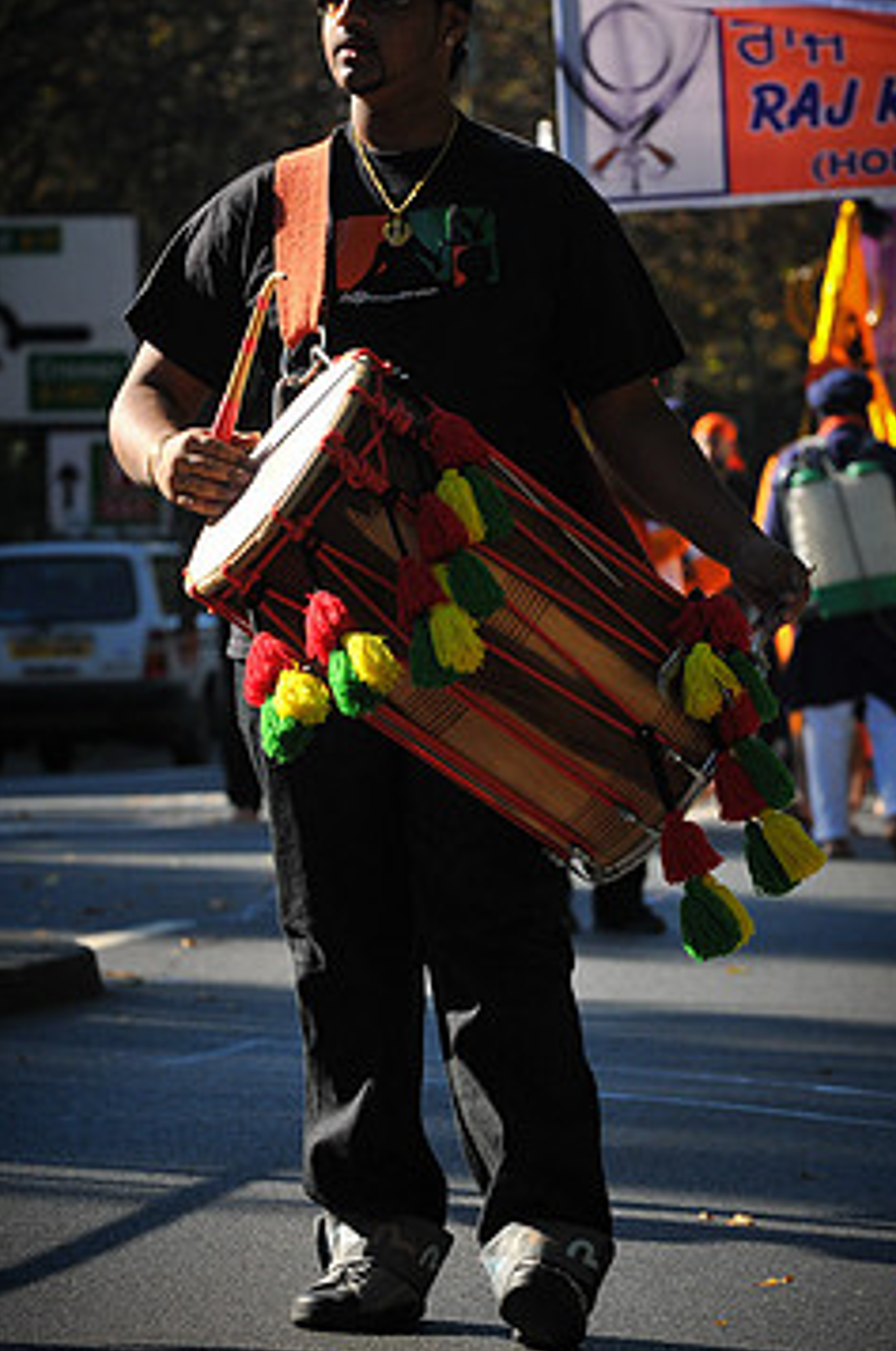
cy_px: 605
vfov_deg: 7.3
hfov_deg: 4.8
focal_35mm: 284
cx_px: 459
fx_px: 10633
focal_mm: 150
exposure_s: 1/640
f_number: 7.1
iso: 400
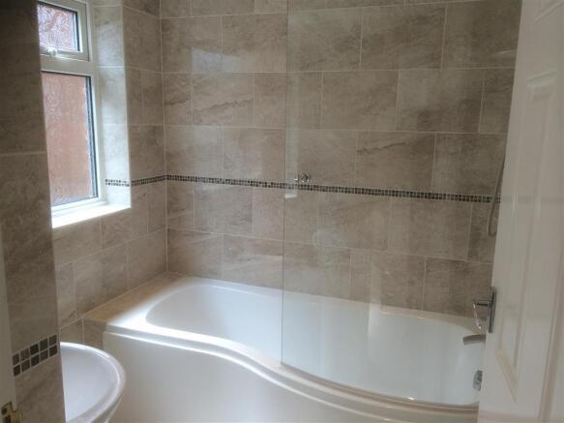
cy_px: 212
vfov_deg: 46.8
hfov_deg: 60.0
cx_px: 282
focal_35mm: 30
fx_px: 489
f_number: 2.2
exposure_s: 1/120
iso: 50
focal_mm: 4.12
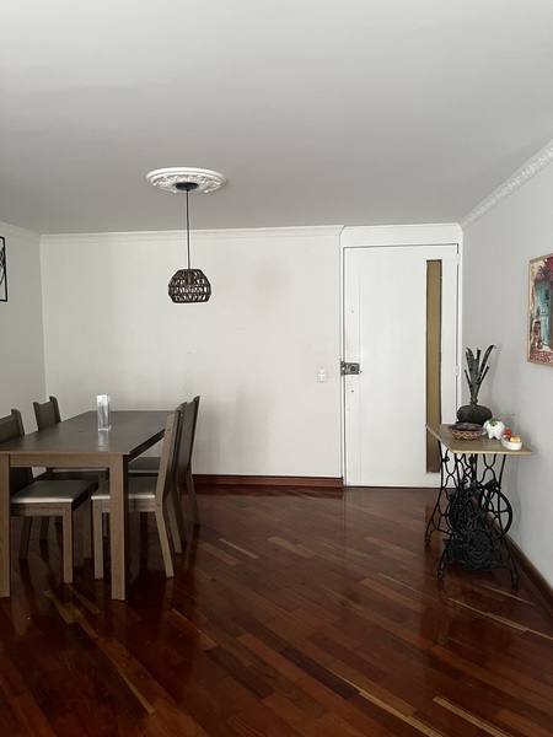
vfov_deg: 67.3
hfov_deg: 53.1
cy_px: 368
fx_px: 554
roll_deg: +1.4
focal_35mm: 26
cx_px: 276
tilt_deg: -2.1
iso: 200
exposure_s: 1/60
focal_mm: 5.1
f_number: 1.6
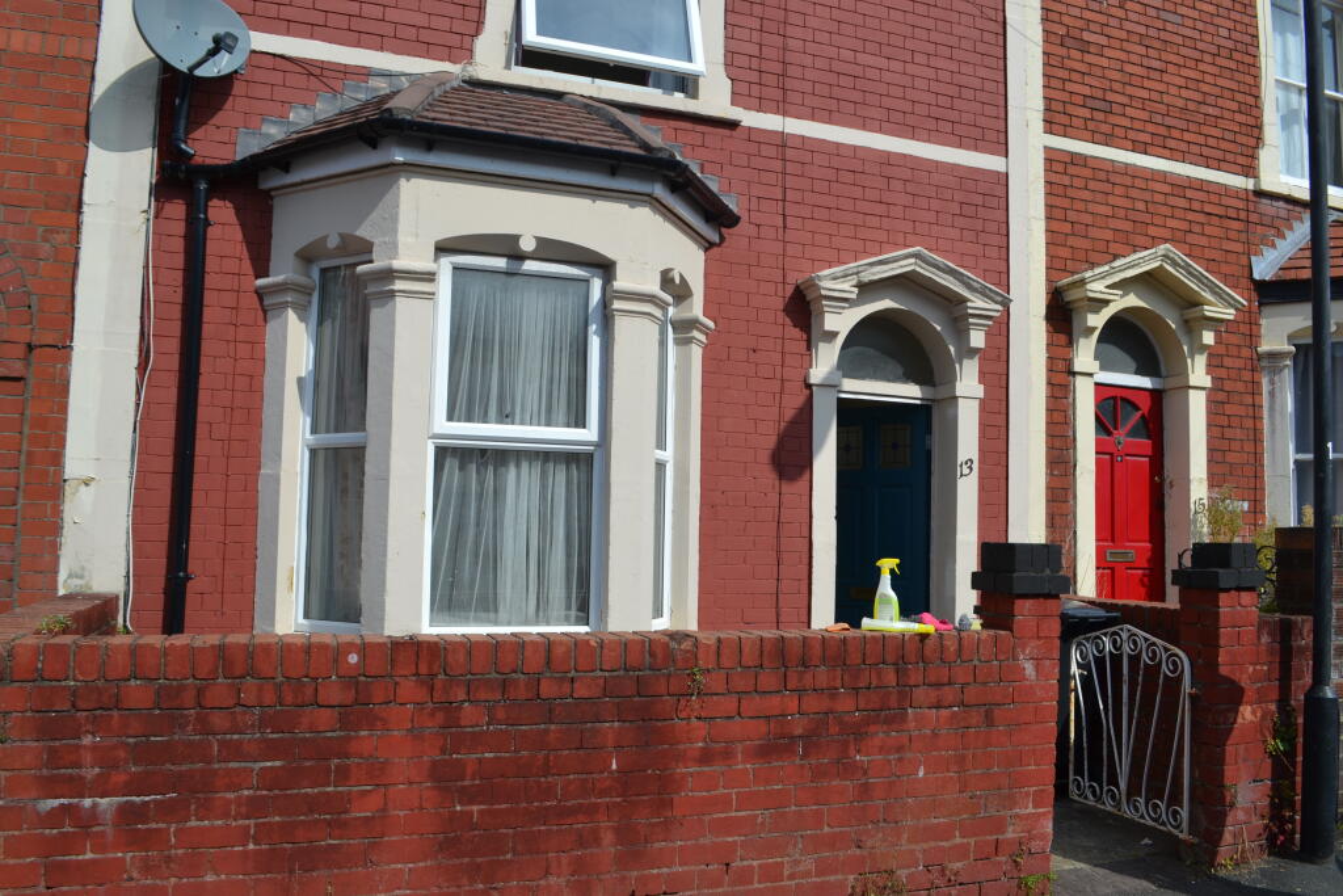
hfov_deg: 67.4
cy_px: 448
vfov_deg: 47.9
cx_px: 672
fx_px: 1007
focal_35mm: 27
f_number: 8
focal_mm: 18
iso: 100
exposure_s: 1/250
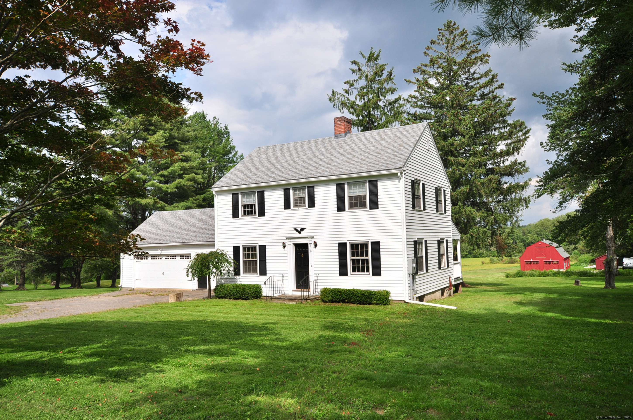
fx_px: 527
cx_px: 316
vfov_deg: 43.5
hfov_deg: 62.0
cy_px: 210
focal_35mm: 30
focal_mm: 20
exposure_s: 1/400
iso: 200
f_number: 9
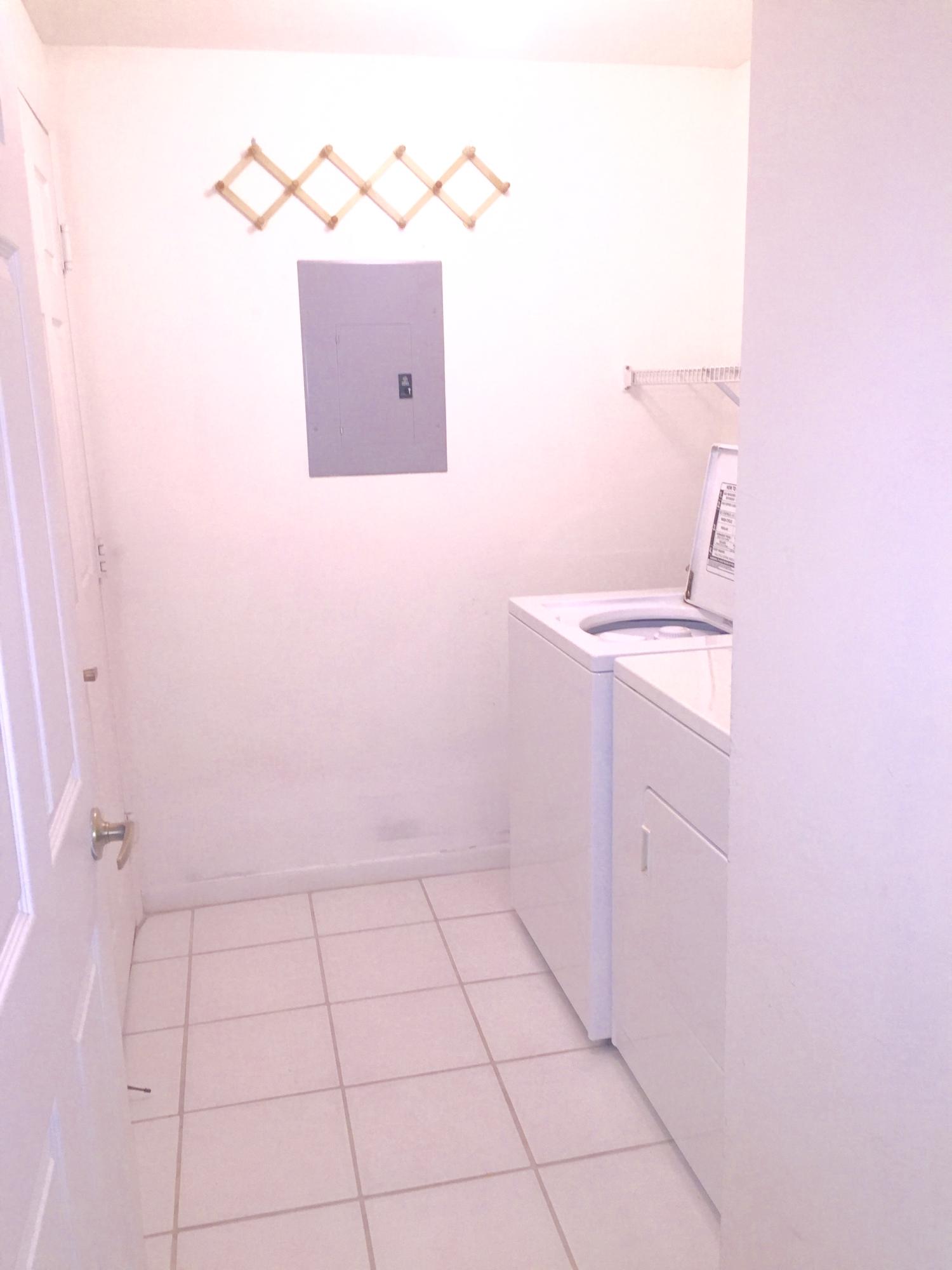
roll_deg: +0.8
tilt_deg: -13.5
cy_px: 635
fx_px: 1063
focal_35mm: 29
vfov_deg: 61.7
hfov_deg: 48.2
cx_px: 476
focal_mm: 4.15
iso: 64
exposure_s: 1/30
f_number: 2.2
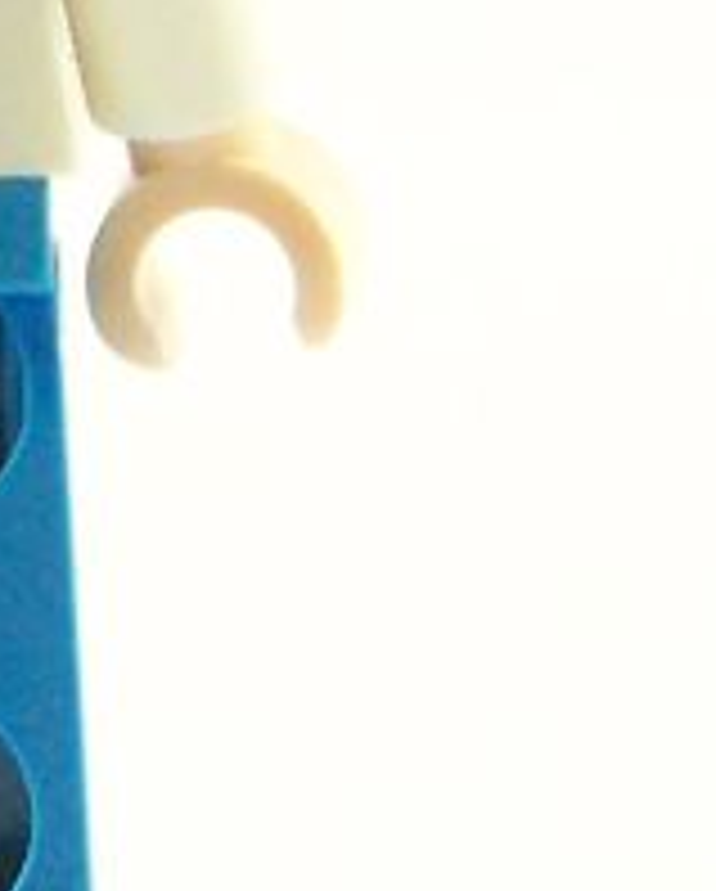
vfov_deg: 3.3
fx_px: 15592
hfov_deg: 2.6
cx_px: -306
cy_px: -153
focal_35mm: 590
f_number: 3.6
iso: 400
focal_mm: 19.4
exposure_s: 1/60
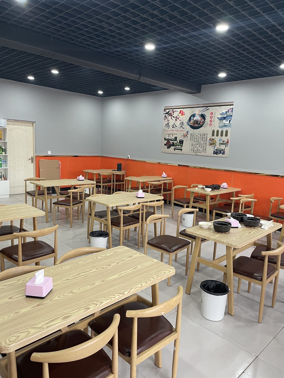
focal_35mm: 26
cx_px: 142
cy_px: 189
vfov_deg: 67.3
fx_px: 284
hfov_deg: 53.1
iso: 125
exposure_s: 1/50
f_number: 1.6
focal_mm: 4.2
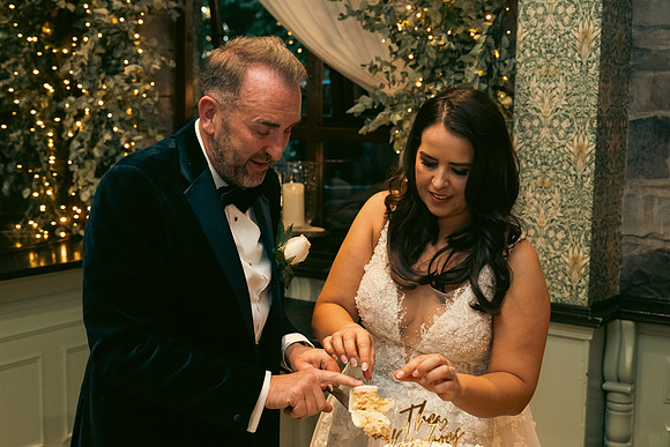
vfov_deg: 25.1
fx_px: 1005
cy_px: 224
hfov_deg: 36.9
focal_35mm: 54
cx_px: 335
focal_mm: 36
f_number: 3.5
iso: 2500
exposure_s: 1/160
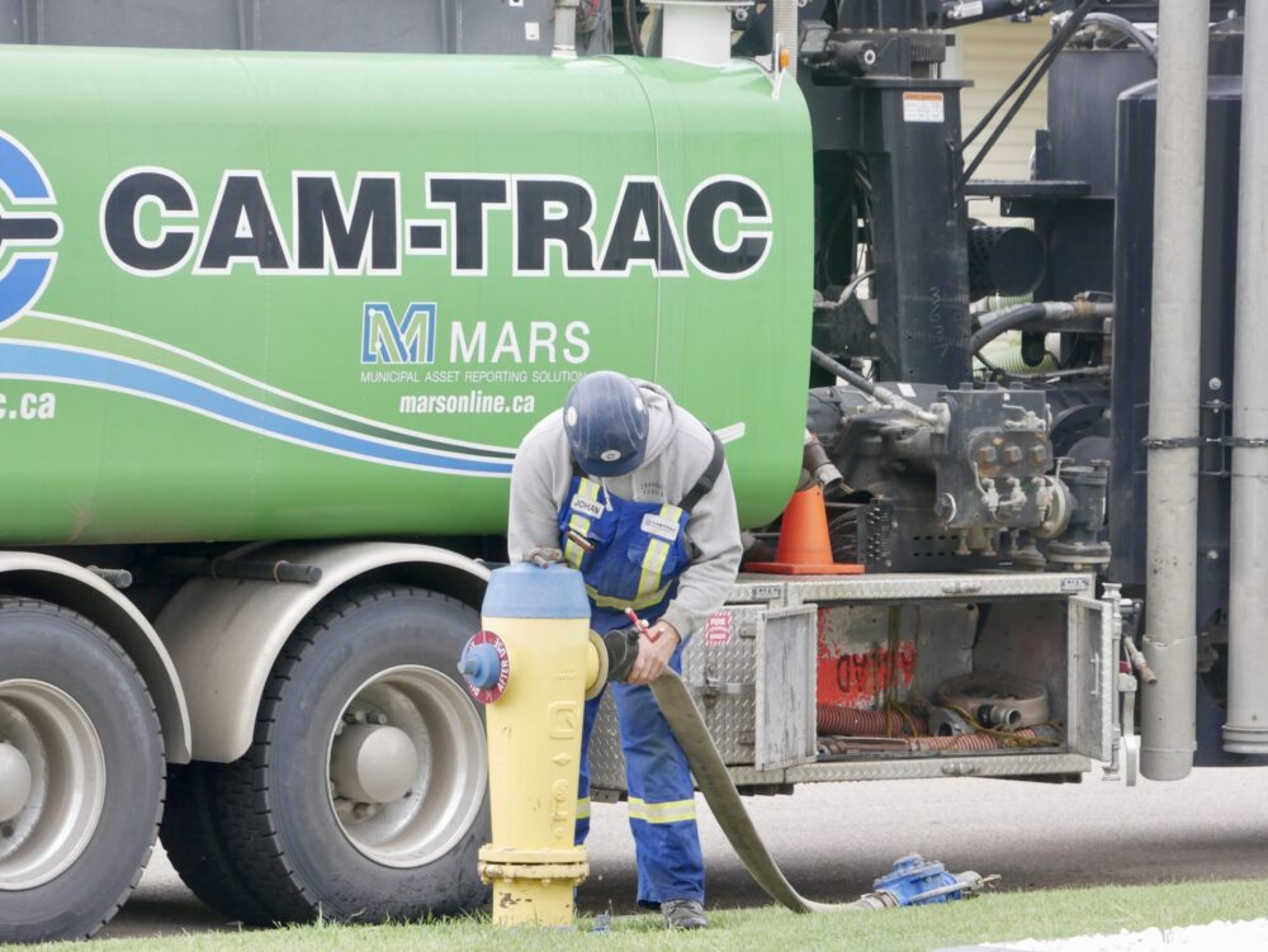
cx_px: 634
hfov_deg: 6.6
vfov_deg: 5.0
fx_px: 10994
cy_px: 476
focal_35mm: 300
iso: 640
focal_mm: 150
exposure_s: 1/320
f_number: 7.1
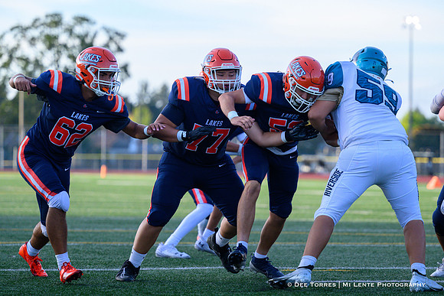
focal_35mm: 189
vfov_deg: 7.3
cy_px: 148
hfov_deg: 10.9
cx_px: 222
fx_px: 2329
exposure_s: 1/2000
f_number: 4
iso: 1400
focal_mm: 185
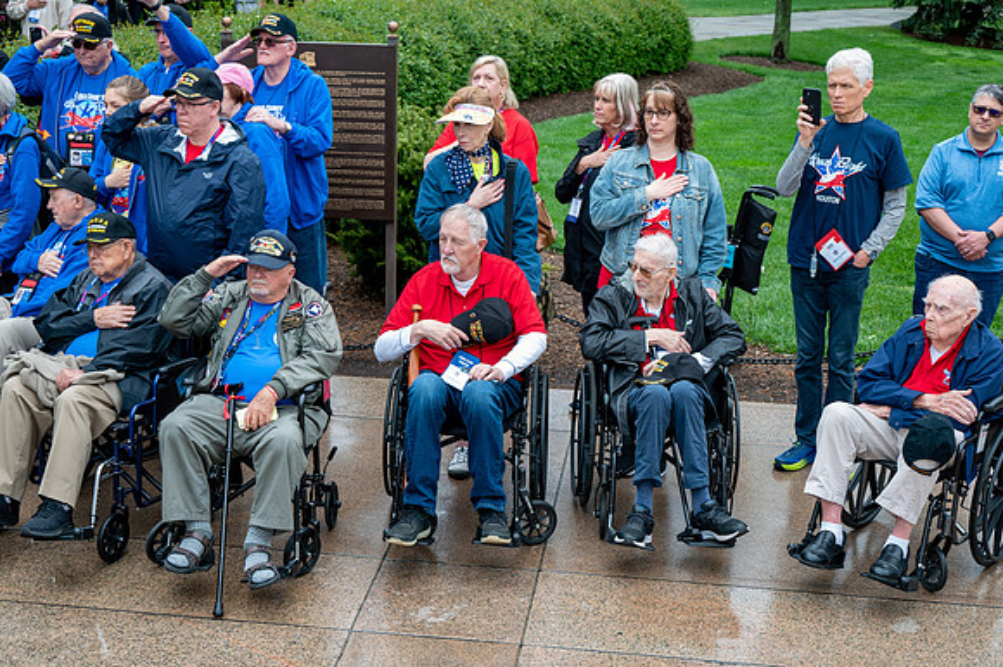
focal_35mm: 54
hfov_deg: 36.8
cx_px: 493
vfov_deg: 25.0
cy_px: 319
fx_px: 1508
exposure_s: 1/100
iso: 280
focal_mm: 51
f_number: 6.3
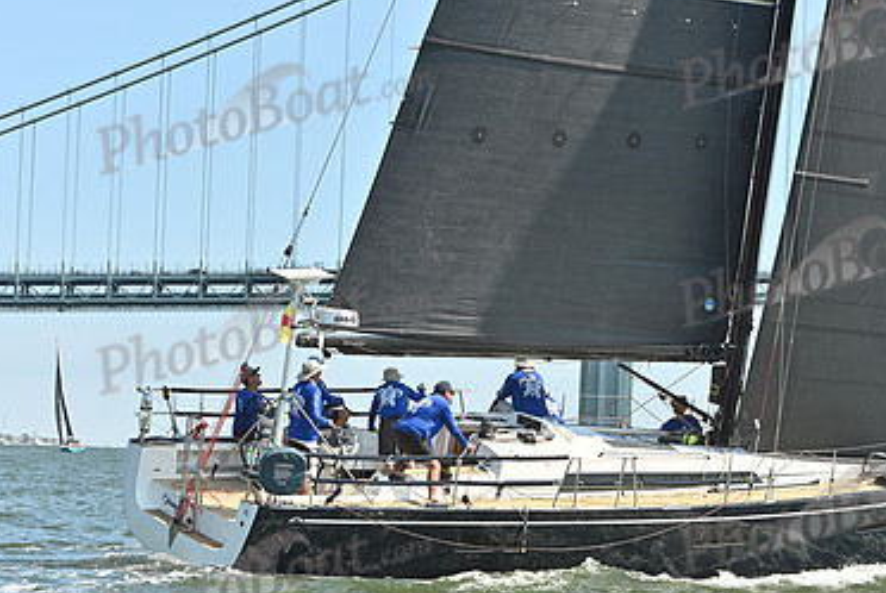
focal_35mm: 109
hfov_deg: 18.7
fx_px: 2686
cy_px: 423
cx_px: 557
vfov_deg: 12.6
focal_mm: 70
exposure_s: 1/1000
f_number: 6.3
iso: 320
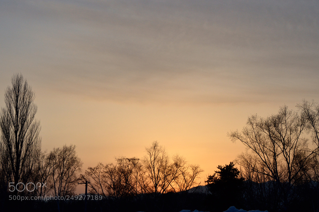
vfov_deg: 22.3
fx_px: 540
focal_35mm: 61
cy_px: 106
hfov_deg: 32.9
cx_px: 158
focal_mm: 40
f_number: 13
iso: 800
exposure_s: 1/1000
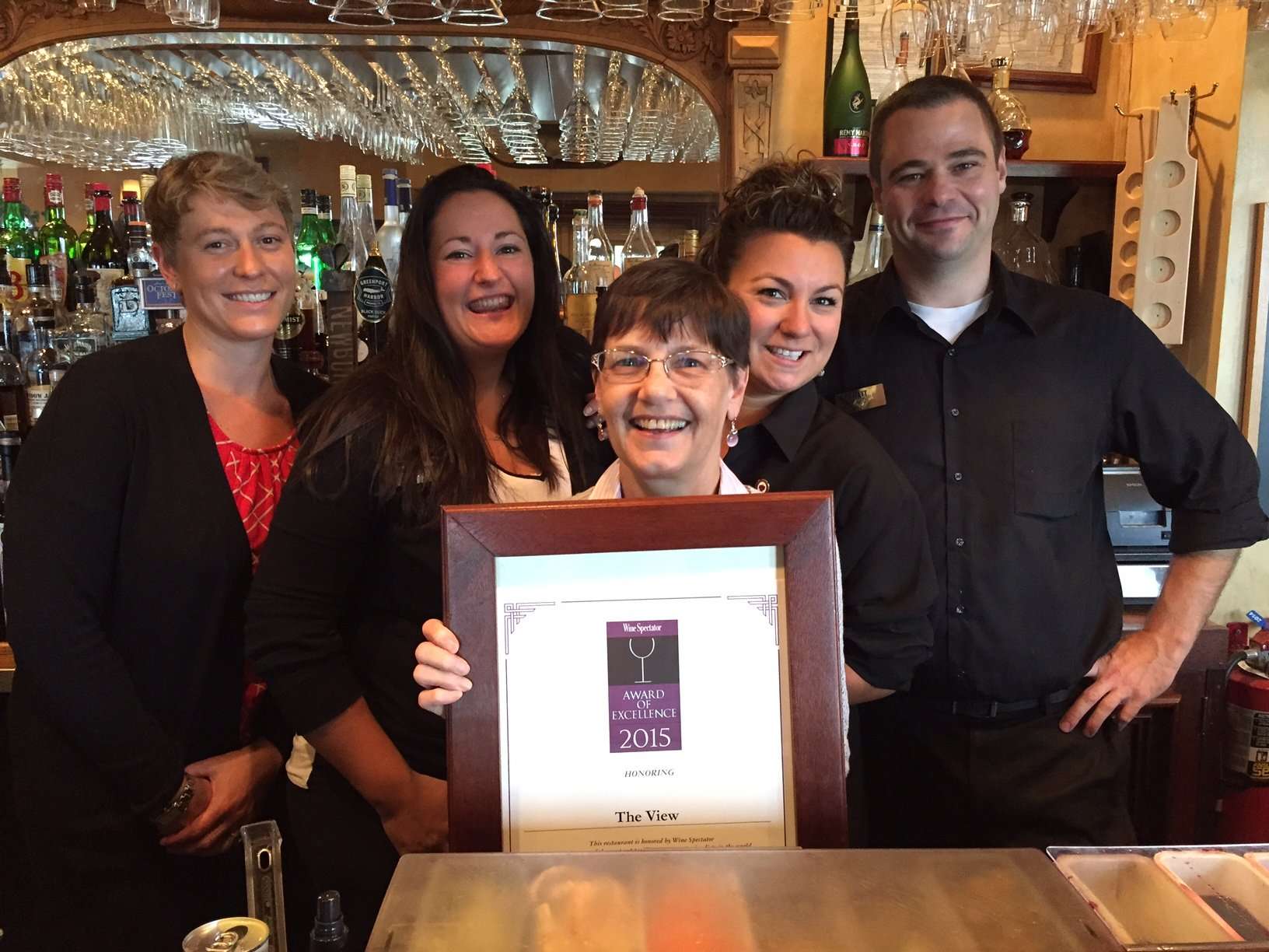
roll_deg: -0.6
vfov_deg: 48.2
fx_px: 1063
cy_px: 476
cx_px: 634
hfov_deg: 61.7
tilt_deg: -9.6
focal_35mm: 29
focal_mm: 4.15
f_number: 2.2
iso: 250
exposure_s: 1/17
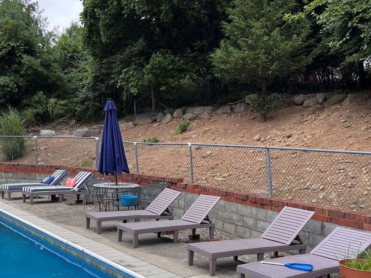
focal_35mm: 41
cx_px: 173
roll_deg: -2.1
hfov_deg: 45.7
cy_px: 195
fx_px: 440
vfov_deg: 34.7
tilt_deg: -7.7
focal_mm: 5.7
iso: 50
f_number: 1.5
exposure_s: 1/902
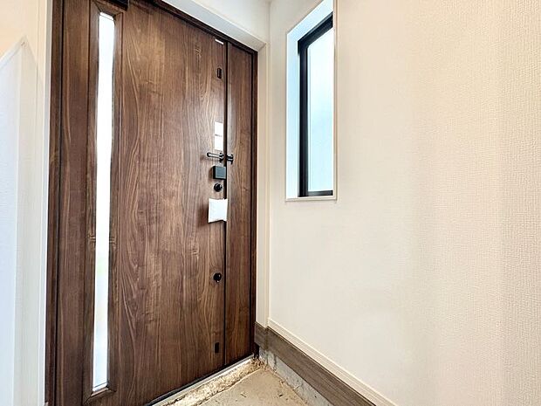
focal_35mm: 14
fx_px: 219
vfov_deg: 85.7
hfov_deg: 102.1
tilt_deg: +0.5
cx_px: 270
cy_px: 203
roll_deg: +0.2
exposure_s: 1/86
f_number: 2.2
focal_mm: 2.22
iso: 200
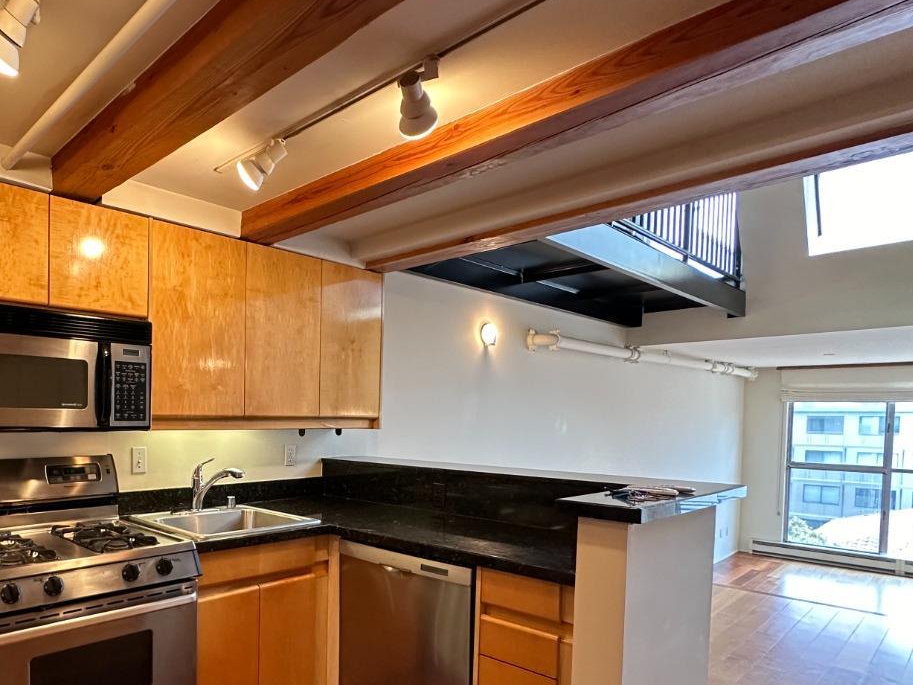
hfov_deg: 69.5
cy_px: 438
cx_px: 238
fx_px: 607
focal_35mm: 23
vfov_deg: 58.0
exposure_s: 1/120
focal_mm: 2.22
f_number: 2.2
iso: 250
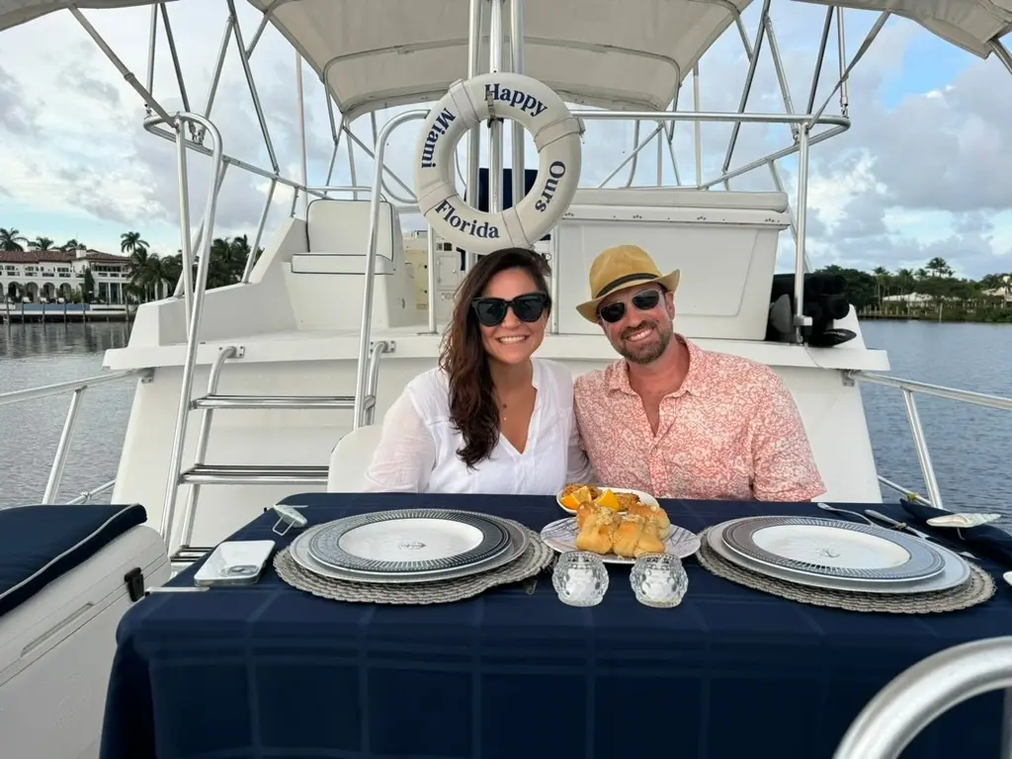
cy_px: 380
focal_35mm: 24
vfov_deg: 56.8
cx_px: 506
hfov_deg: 71.6
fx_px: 702
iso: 80
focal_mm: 6.76
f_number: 1.78
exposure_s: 1/633
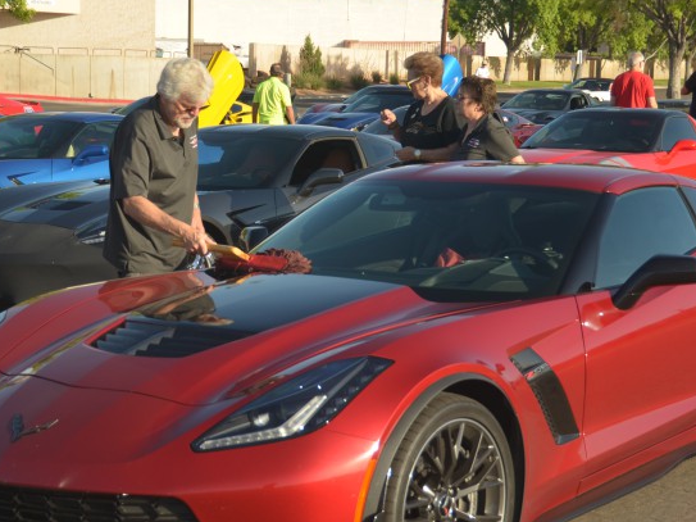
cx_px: 337
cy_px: 240
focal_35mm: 76
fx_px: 1528
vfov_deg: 19.4
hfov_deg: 25.7
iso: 100
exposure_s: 1/500
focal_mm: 28
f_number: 4
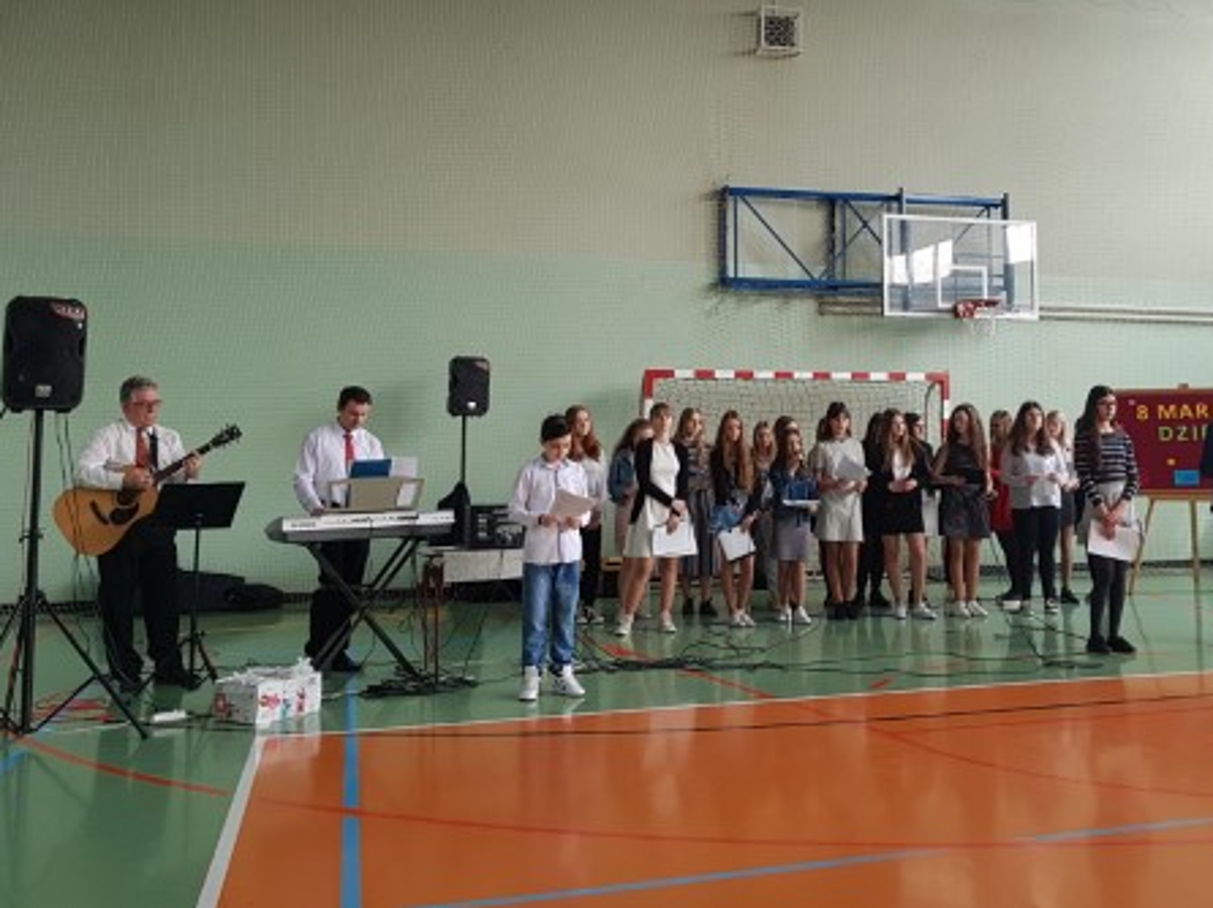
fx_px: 1226
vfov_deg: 40.1
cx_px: 808
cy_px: 299
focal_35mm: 35
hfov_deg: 51.7
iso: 80
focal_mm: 4.2
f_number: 1.7
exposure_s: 1/100
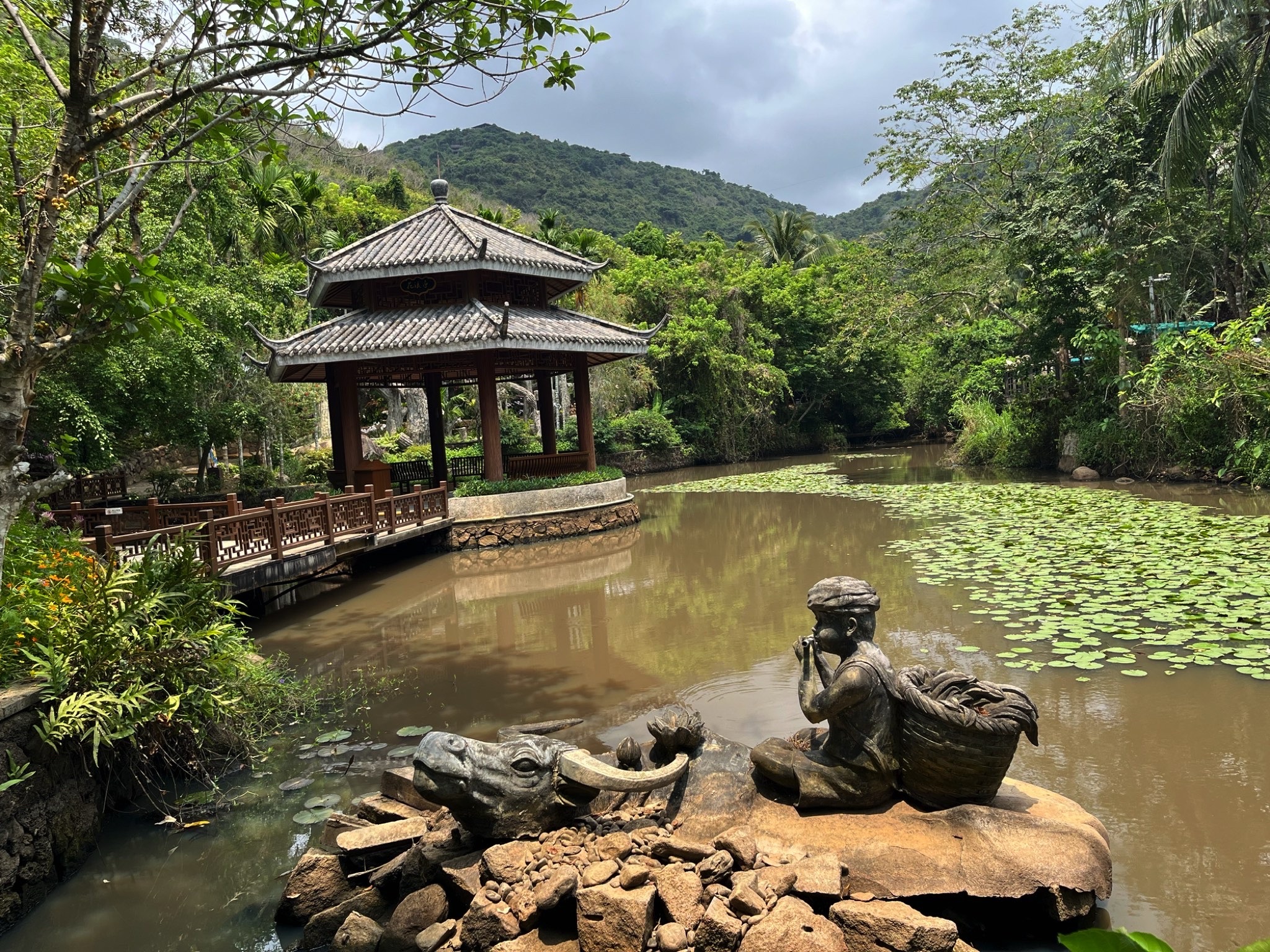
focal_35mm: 26
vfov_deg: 53.1
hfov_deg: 67.3
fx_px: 954
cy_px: 476
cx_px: 635
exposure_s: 1/1458
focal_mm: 5.1
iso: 50
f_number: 1.6
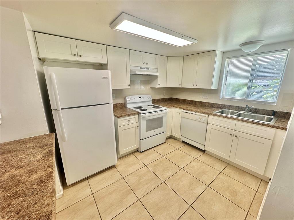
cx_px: 147
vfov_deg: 85.7
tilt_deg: -12.5
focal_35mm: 14
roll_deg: -0.6
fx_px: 119
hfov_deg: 102.1
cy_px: 110
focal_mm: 2.22
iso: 64
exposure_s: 1/99
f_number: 2.2
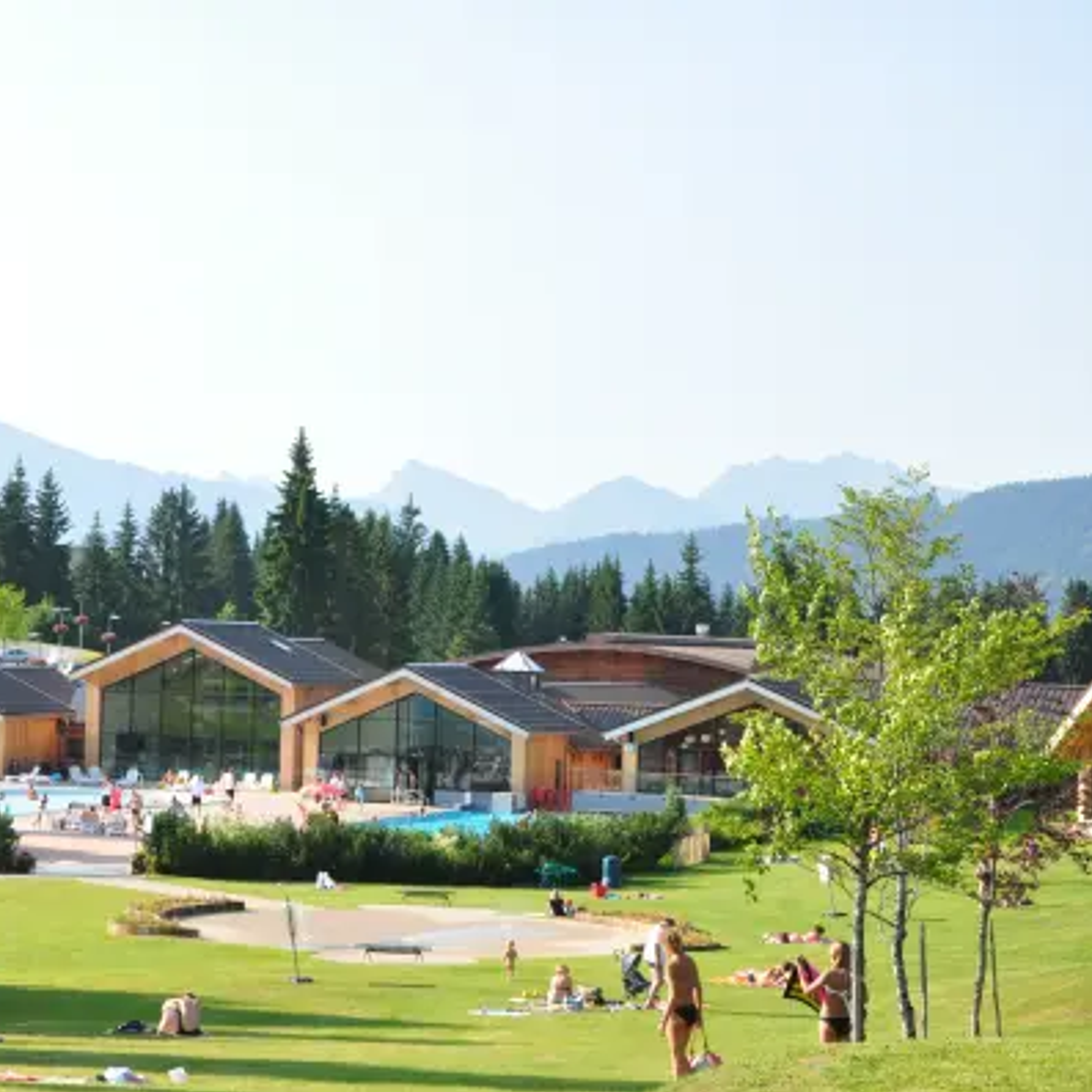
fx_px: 3092
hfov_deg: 19.9
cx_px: 325
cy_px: 546
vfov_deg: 20.0
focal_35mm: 87
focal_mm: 45
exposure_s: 1/640
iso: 800
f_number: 11
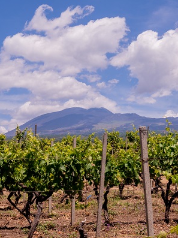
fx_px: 440
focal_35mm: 64
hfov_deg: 22.9
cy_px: 119
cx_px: 99
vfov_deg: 30.3
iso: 200
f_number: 20
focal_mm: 44
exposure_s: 1/160
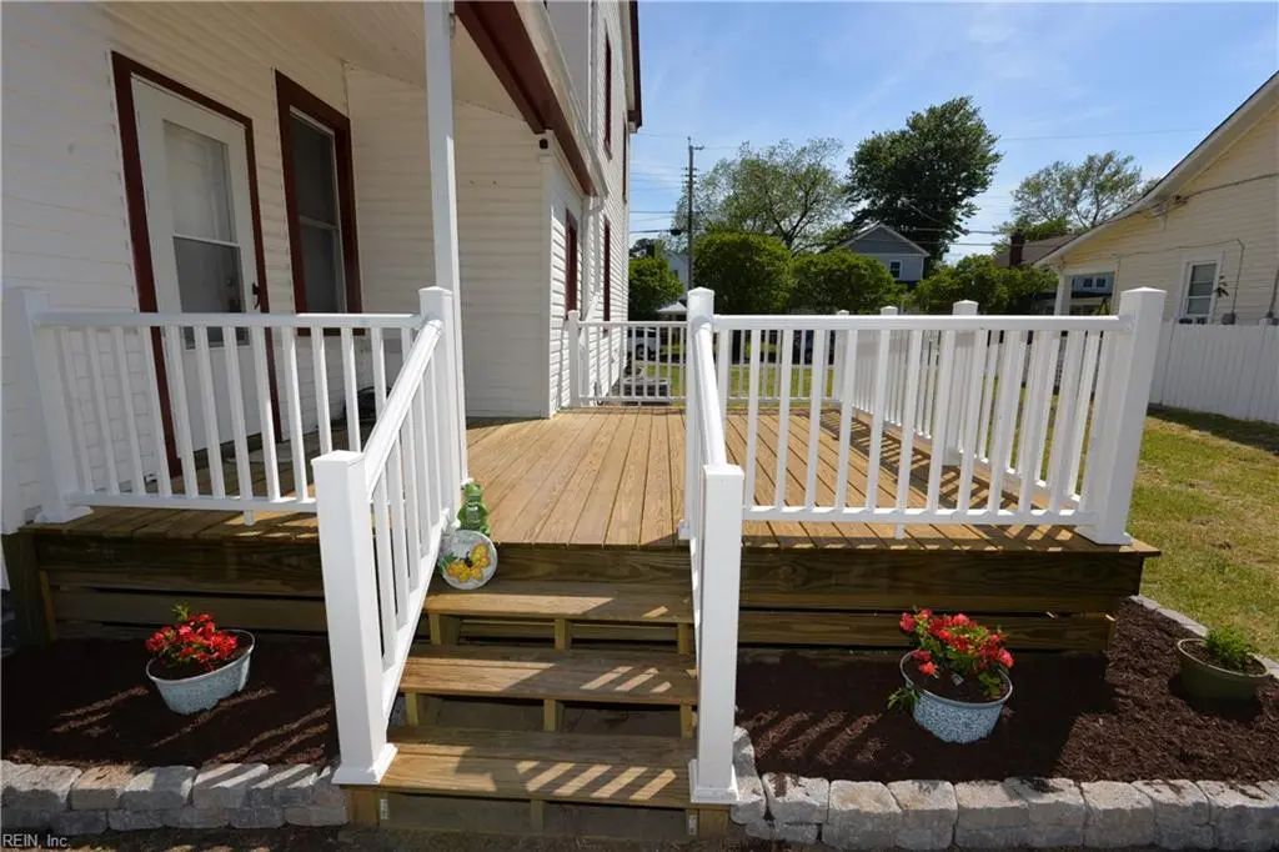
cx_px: 640
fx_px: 568
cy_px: 426
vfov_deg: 73.7
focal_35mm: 16
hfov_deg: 96.8
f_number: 10
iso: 100
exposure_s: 1/200
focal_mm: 16
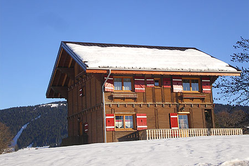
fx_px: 470
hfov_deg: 29.7
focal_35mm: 68
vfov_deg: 20.0
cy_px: 75
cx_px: 124
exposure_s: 1/250
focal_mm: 11.3
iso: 50
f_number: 6.2
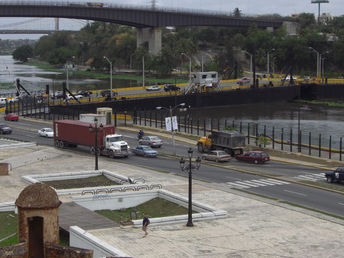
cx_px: 173
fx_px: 775
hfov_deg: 25.0
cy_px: 86
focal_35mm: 78
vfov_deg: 18.9
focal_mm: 9
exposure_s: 1/125
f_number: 9.7
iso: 64
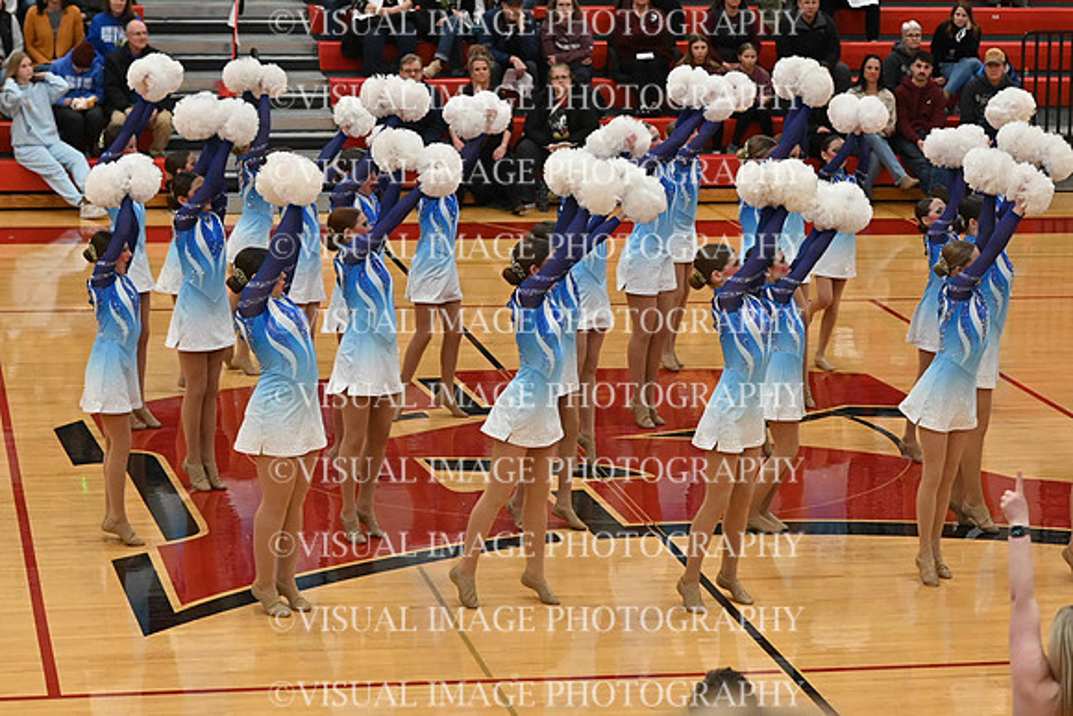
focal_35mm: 105
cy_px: 358
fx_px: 3130
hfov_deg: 19.5
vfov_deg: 13.0
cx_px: 536
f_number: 4
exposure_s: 1/400
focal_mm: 70
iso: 6400
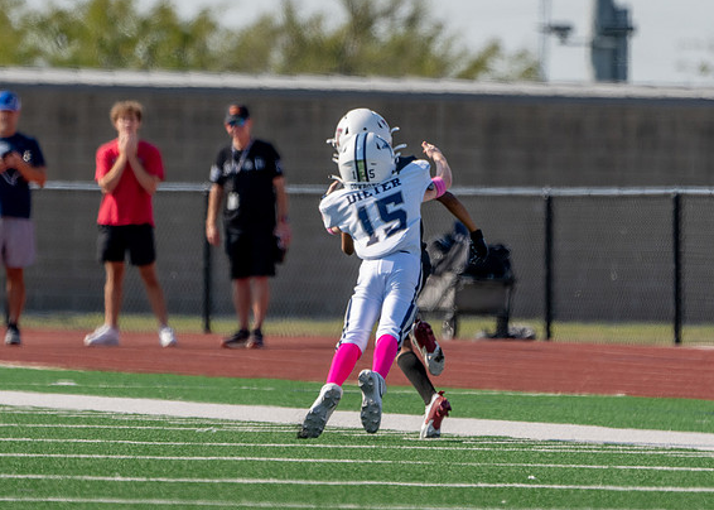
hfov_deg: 2.7
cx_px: 334
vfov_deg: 1.9
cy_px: 196
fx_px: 15023
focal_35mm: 741
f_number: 5.6
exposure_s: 1/1250
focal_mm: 400
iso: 250
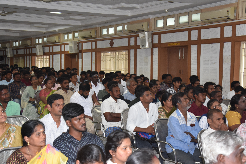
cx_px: 119
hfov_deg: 30.5
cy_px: 86
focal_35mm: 66
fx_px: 451
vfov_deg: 20.6
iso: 1000
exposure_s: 1/60
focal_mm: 42
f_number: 4.8
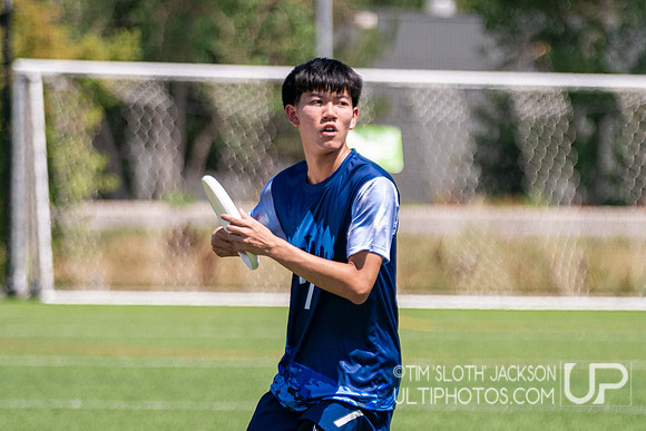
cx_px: 397
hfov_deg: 6.0
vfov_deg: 4.0
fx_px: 6164
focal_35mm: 343
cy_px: 367
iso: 640
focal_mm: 155
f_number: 2.8
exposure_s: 1/8000
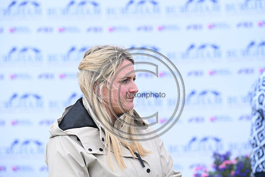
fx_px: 1215
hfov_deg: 12.4
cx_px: 132
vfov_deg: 8.3
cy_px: 88
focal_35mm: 165
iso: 800
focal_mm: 165
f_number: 5.6
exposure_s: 1/1250
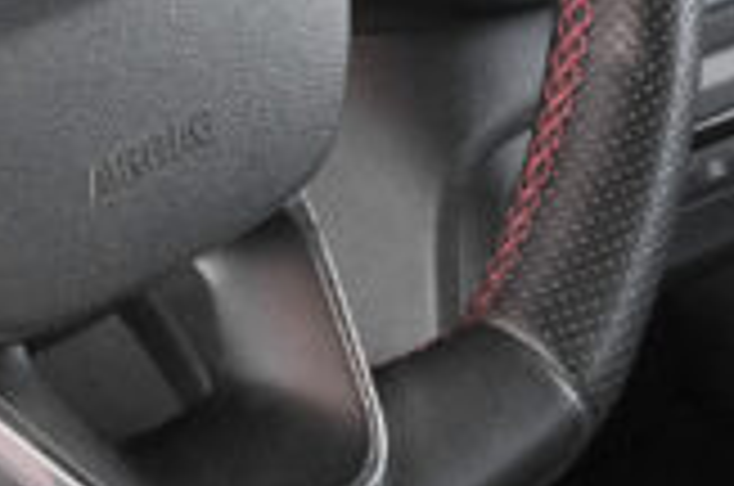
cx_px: 666
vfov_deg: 8.0
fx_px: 3459
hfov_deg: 12.0
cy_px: 160
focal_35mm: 170
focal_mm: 18.1
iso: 2000
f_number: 7.1
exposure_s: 1/40
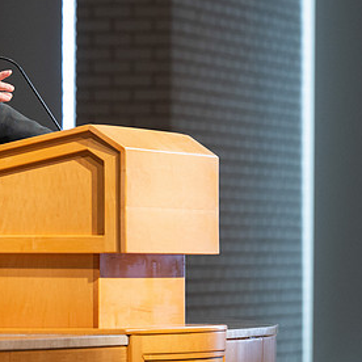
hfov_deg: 4.7
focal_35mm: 373
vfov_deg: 4.7
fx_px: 4413
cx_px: 70
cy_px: 135
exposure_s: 1/400
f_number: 3.5
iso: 3200
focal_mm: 200
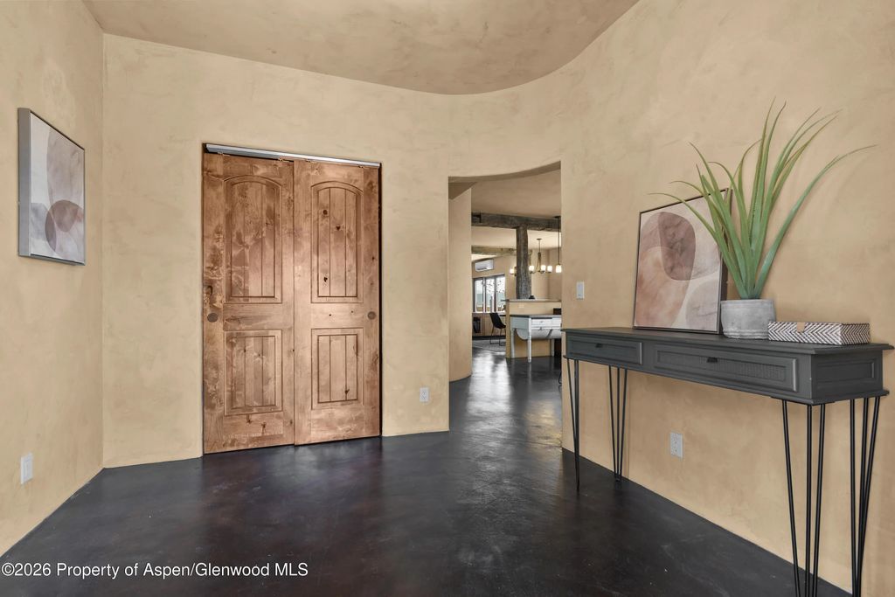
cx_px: 448
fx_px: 398
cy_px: 298
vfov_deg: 73.8
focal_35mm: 16
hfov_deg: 96.7
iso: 50
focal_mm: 16
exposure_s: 2
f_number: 8
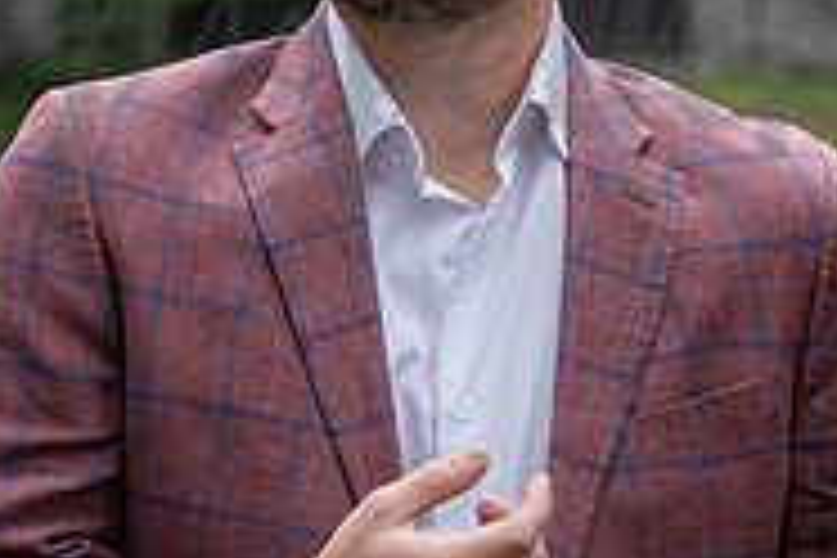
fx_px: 5231
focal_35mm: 225
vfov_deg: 6.1
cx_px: 459
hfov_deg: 9.1
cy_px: 29
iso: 400
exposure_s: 1/1000
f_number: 4
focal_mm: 72
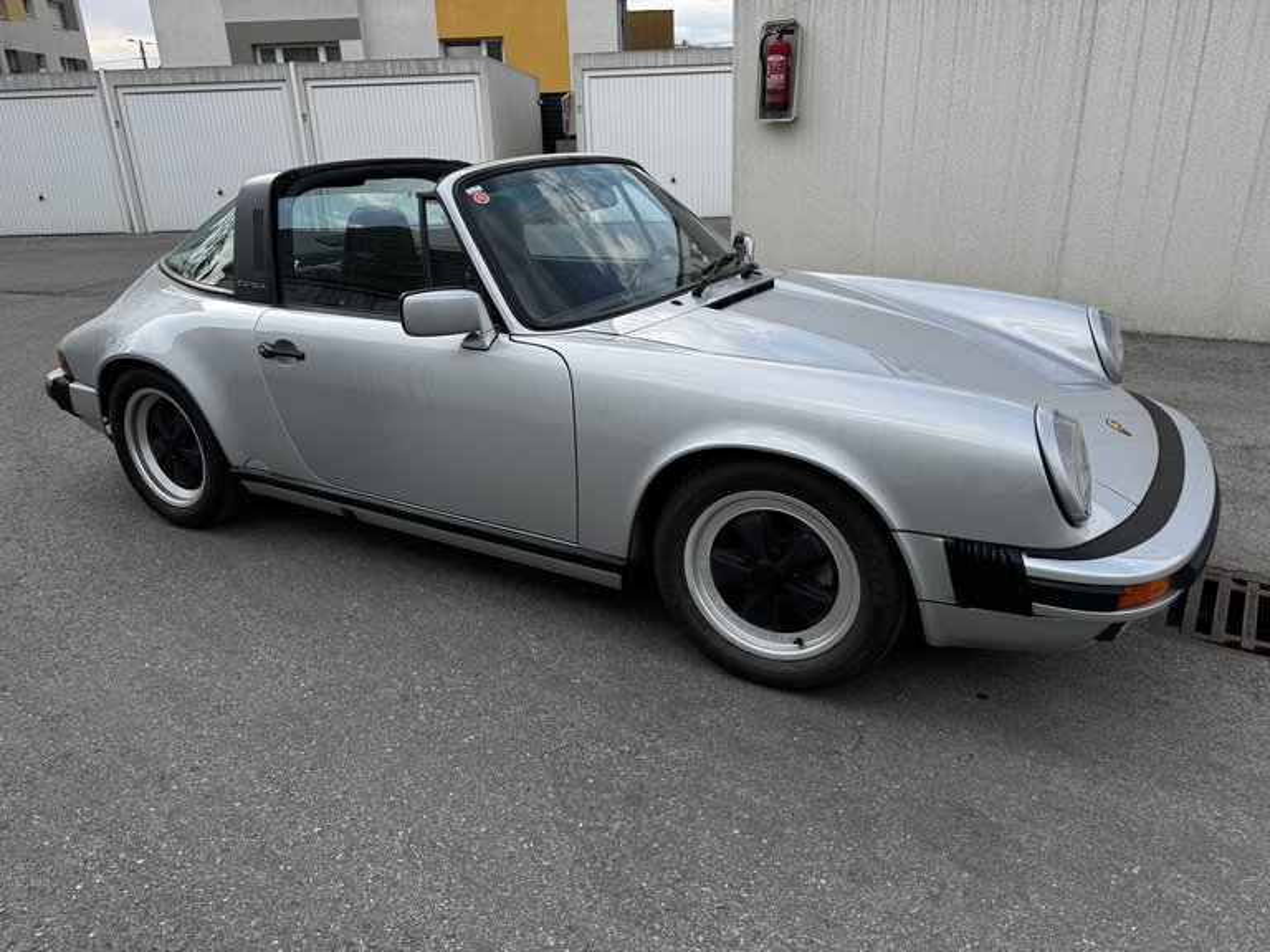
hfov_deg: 71.6
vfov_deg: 56.8
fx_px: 881
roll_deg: +1.9
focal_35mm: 24
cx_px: 635
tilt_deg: -21.5
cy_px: 476
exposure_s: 1/802
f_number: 1.78
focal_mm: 6.76
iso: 80
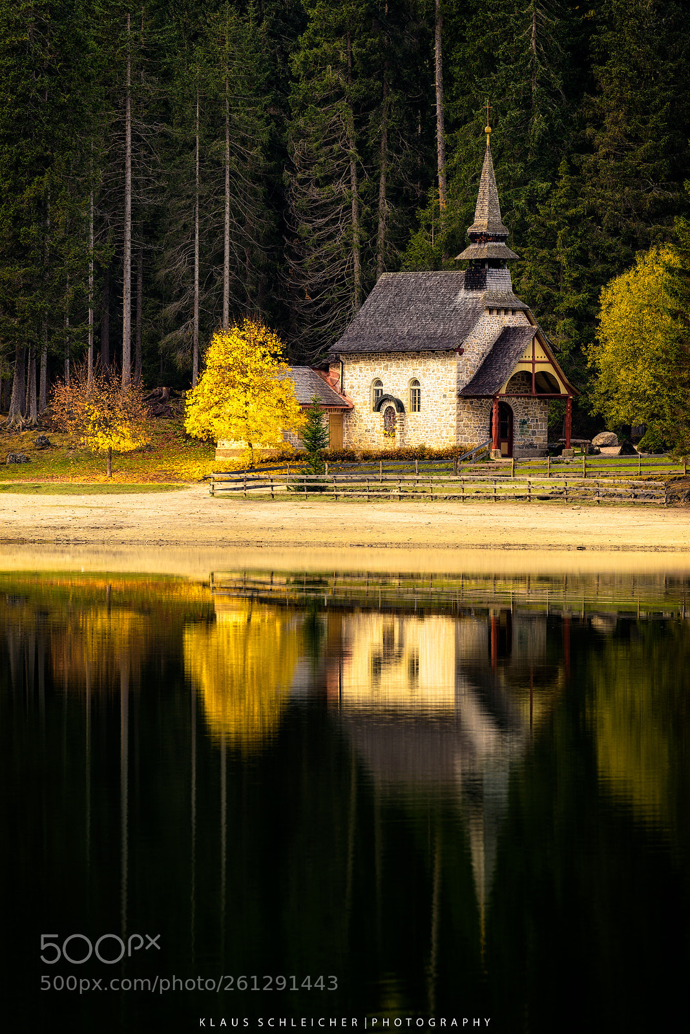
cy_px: 517
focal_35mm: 200
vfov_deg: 10.3
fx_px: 5745
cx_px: 345
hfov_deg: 6.9
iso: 100
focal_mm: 200
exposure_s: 1/8
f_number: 10
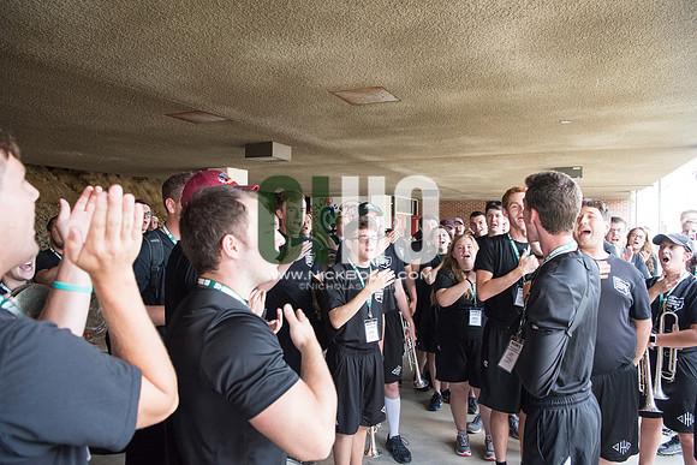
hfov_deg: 73.7
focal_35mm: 24
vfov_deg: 53.2
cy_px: 232
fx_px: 465
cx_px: 348
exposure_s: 1/250
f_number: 5
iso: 2500
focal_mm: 24
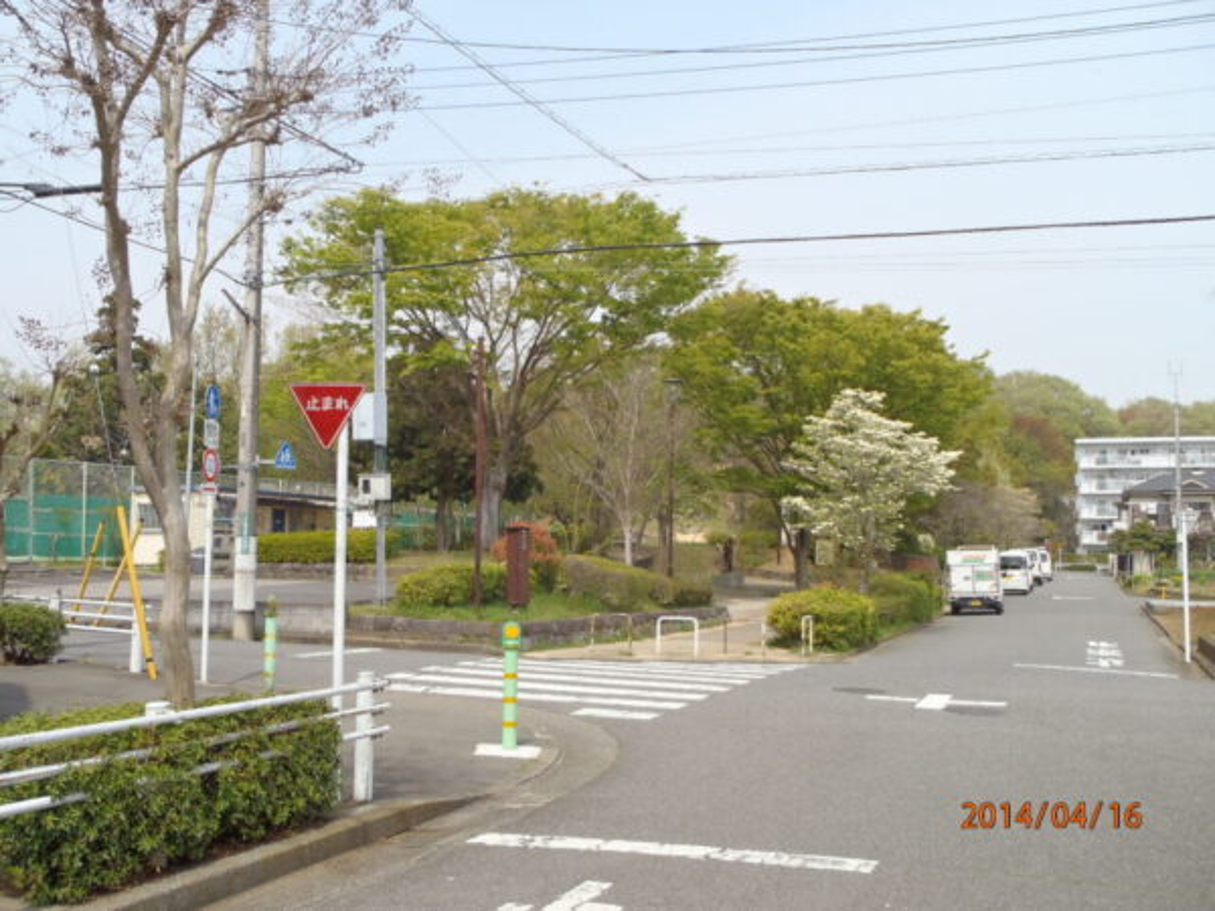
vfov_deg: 39.7
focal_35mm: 36
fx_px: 1264
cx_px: 608
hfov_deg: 51.4
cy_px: 456
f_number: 4.5
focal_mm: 6.45
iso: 80
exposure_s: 1/320
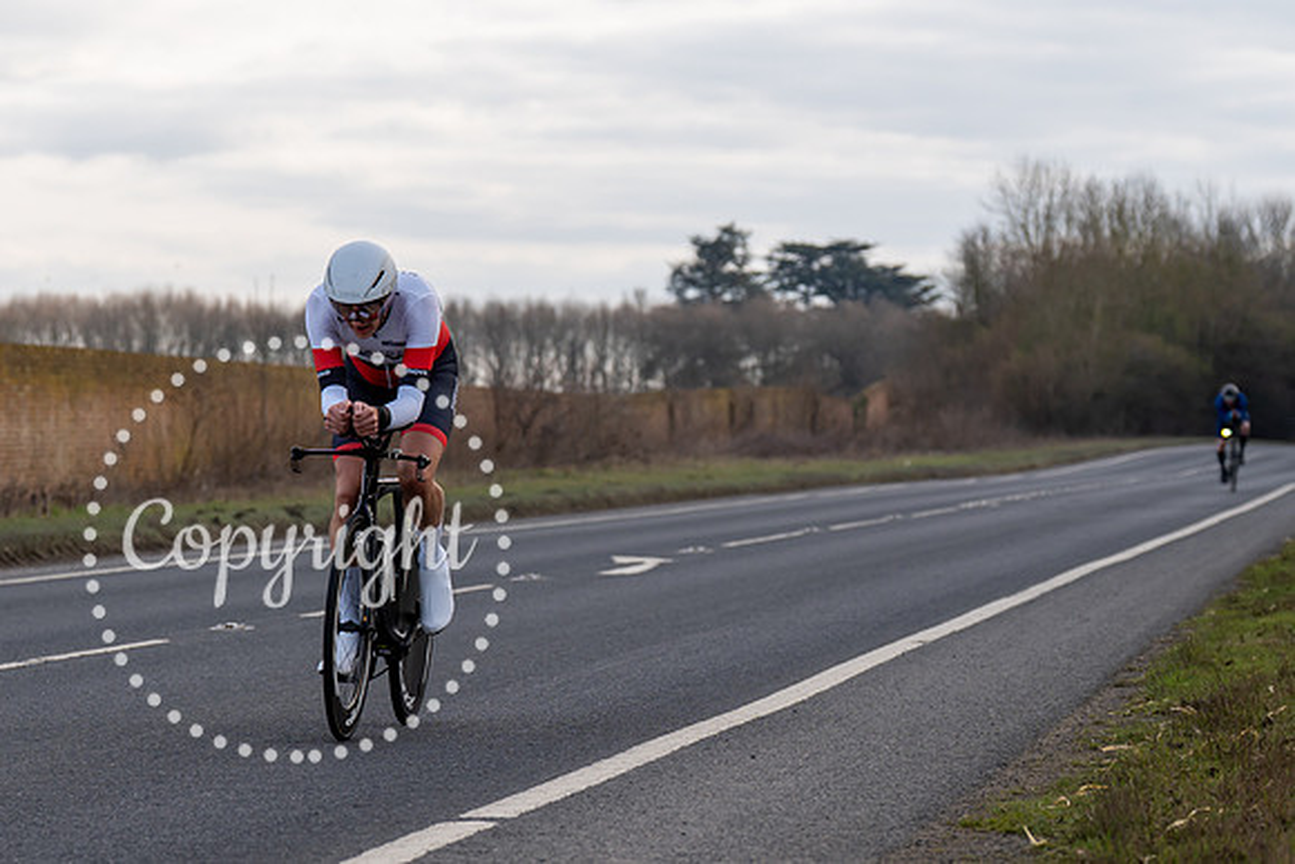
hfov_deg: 13.9
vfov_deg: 9.3
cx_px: 420
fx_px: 5299
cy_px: 438
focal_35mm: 147
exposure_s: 1/800
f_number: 4
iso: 160
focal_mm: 89
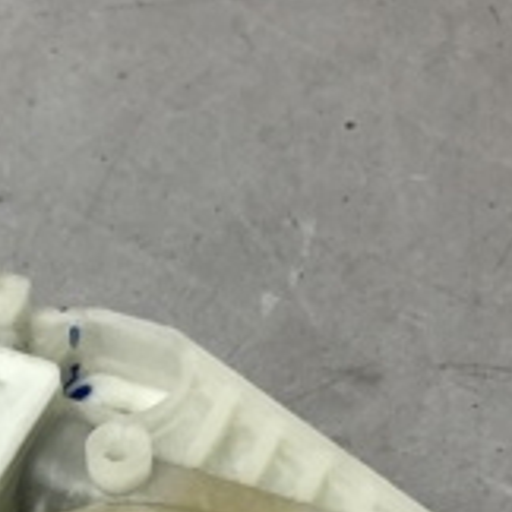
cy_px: 692
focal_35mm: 98
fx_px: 1640
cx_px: -63
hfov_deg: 17.1
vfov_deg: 16.6
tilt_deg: -62.5
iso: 32
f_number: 1.8
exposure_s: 1/33
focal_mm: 4
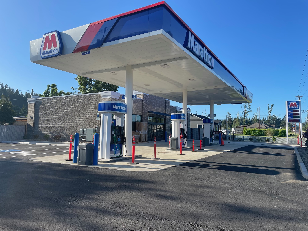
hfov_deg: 67.3
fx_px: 231
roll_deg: +0.2
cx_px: 154
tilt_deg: +3.8
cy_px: 116
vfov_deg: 53.1
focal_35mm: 26
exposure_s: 1/1949
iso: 32
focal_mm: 4.2
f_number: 1.6
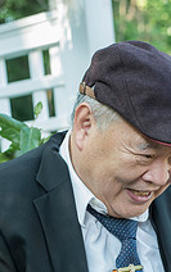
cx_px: 140
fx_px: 803
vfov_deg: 18.7
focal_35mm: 108
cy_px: 275
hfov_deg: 12.1
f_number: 4
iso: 1000
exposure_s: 1/200
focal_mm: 50
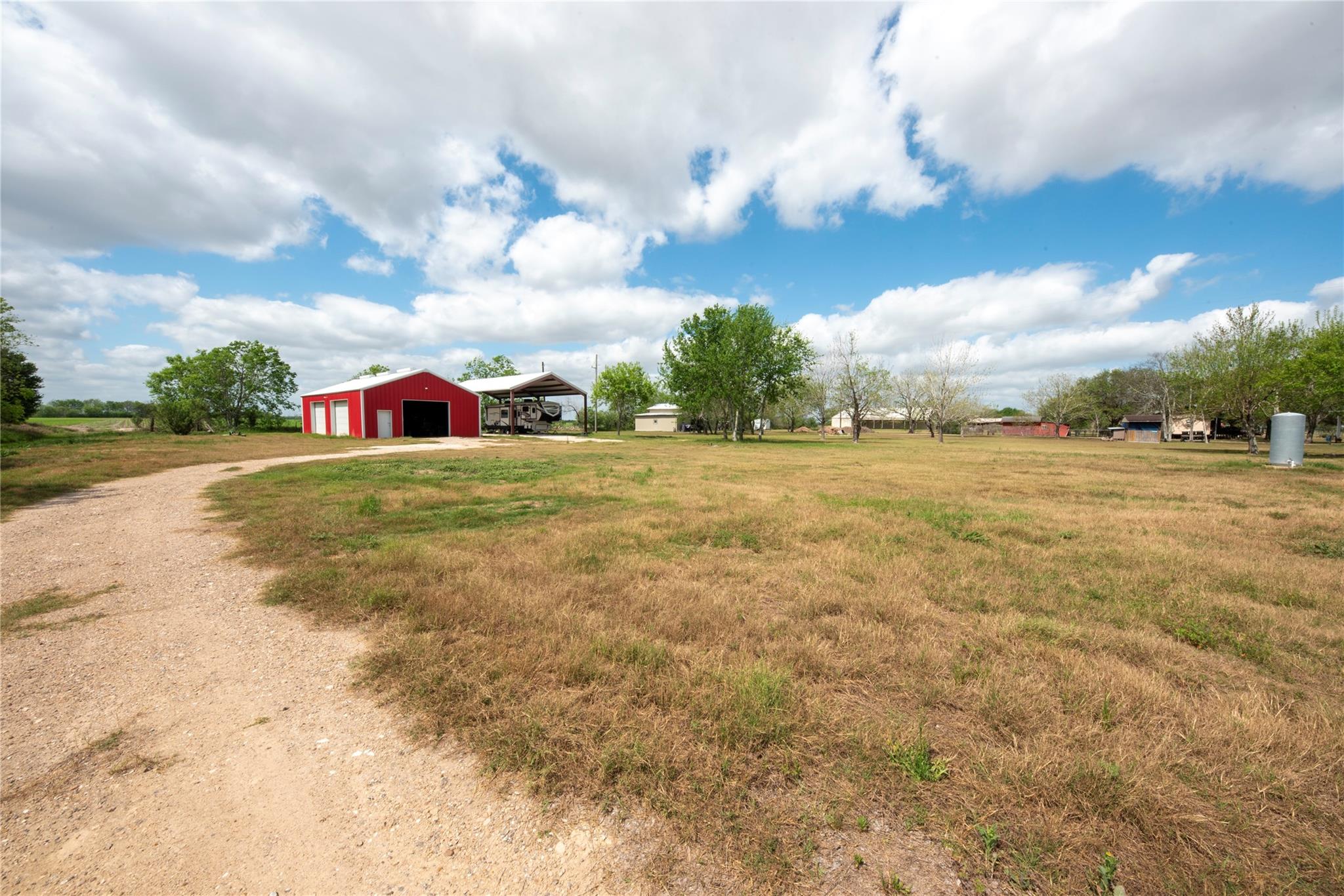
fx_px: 448
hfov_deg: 112.6
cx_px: 672
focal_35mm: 12
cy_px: 448
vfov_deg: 90.0
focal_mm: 12
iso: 100
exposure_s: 1/100
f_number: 22
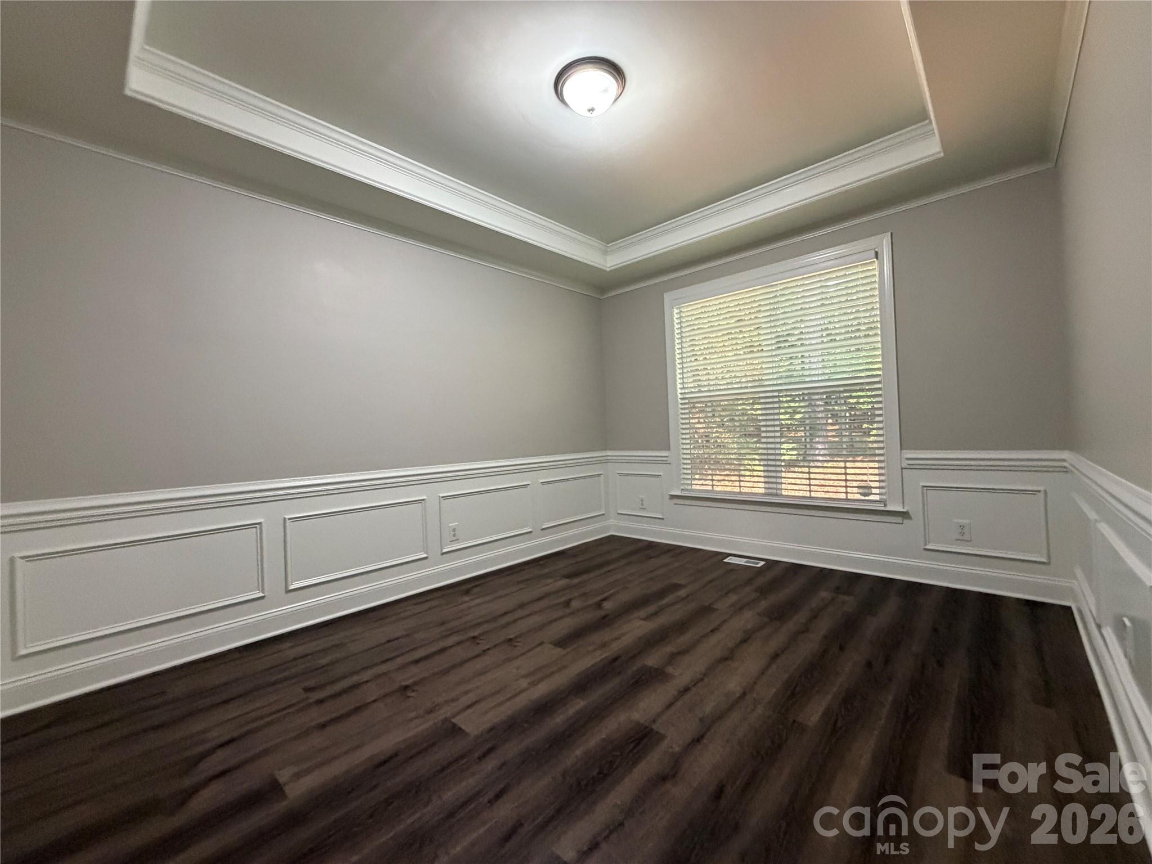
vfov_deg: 85.7
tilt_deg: -0.6
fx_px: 466
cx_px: 576
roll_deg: +2.7
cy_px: 432
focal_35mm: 14
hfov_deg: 102.1
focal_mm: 2.22
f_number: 2.2
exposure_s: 1/60
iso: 500
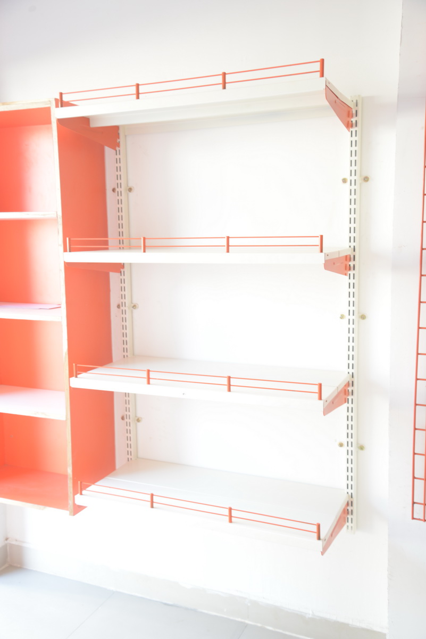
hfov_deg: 37.9
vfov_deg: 54.4
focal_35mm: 35
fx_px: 621
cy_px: 320
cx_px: 213
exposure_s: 1/20
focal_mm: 35
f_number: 5
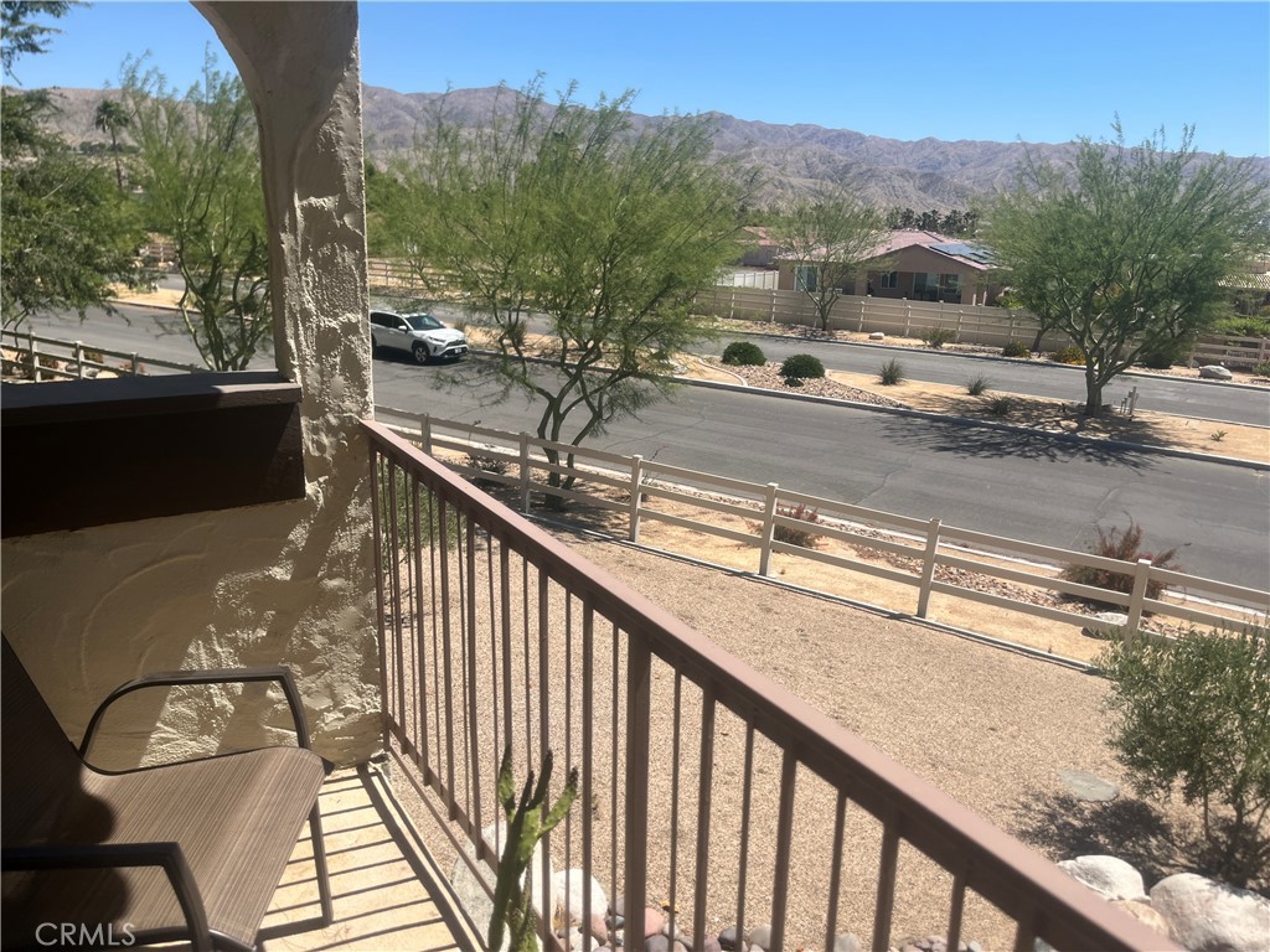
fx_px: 954
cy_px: 476
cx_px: 635
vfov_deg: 53.1
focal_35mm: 26
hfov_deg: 67.3
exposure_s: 1/4149
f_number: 1.6
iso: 50
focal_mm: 5.1
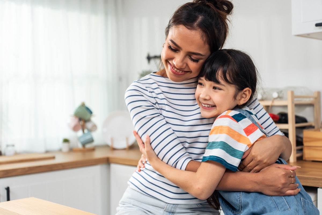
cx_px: 161
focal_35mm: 49
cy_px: 108
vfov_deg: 27.5
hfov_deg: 40.3
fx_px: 438
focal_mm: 49
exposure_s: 1/250
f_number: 2.8
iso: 500
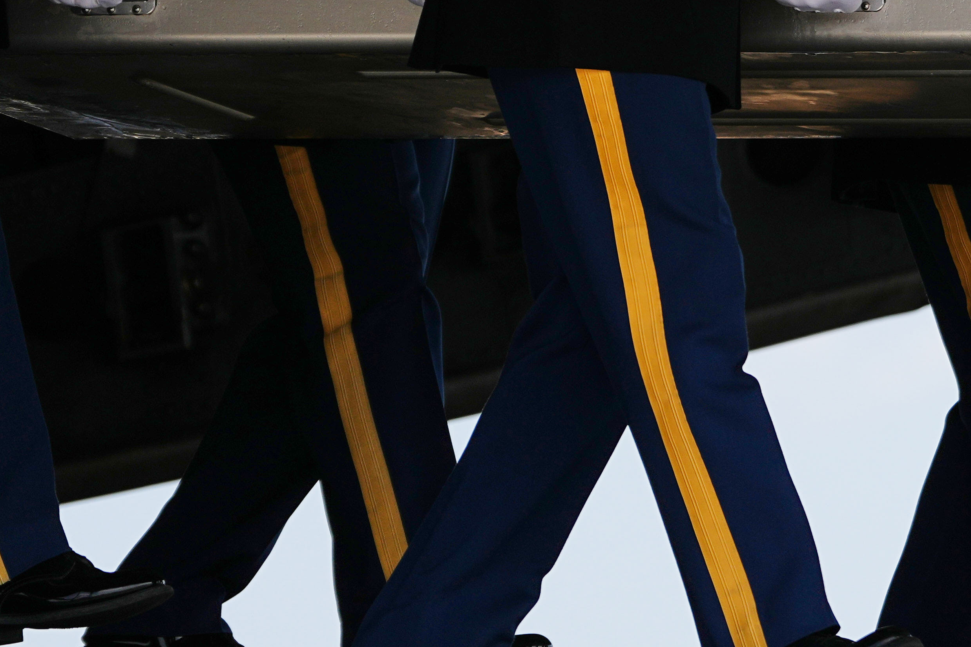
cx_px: 1328
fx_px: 12244
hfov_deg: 4.5
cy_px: -18
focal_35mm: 454
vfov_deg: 3.0
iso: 80
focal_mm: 130
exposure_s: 1/3200
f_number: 2.8
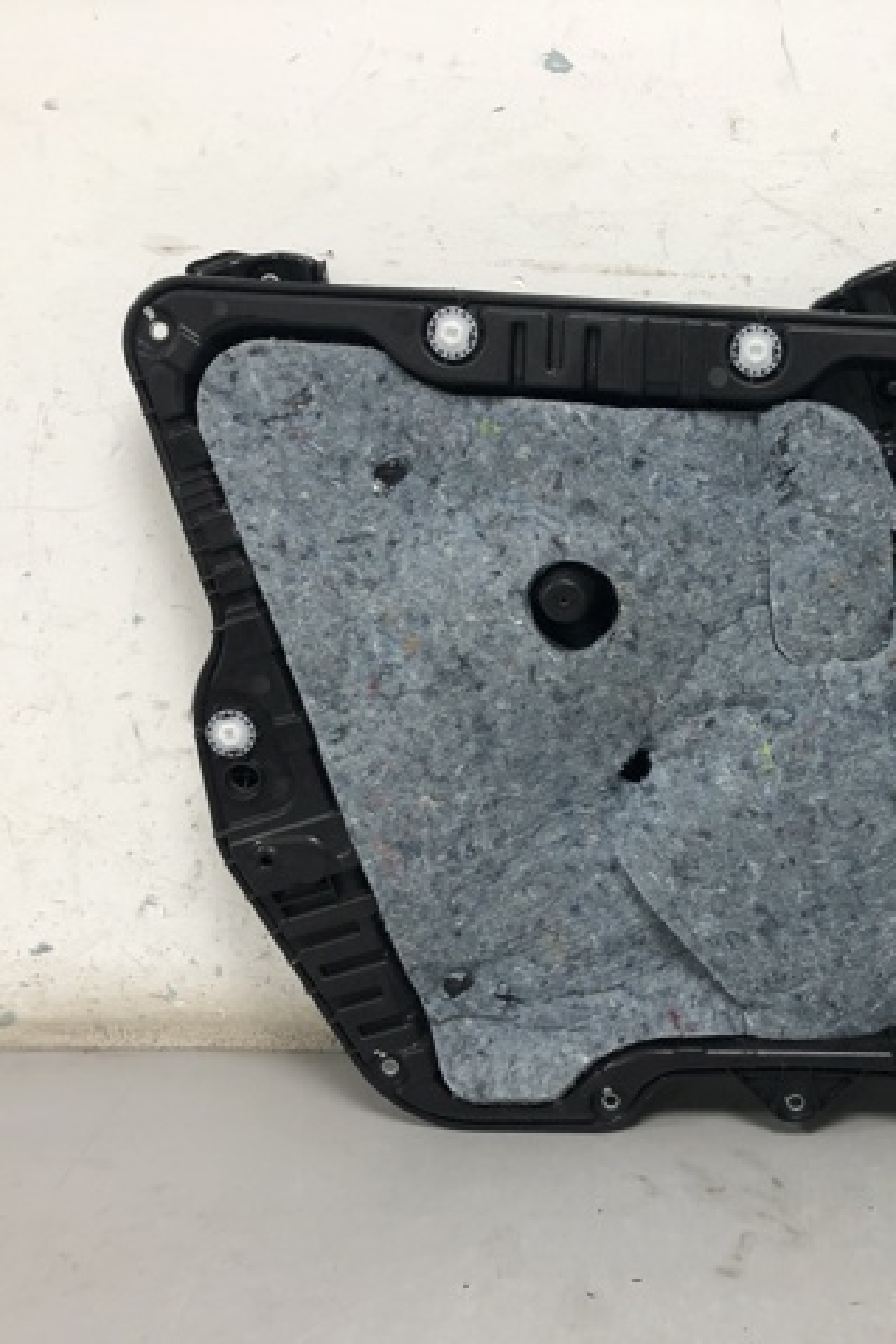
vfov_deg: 49.5
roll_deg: +0.6
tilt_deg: -15.2
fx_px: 1455
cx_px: 697
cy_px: 672
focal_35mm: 39
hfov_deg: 33.4
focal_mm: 4
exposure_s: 1/33
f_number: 1.8
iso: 40
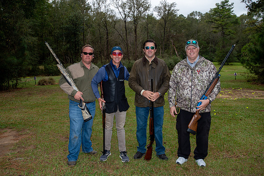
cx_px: 132
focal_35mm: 30
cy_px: 88
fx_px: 220
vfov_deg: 43.6
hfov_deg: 62.0
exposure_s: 1/250
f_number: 6.3
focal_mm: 30
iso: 320
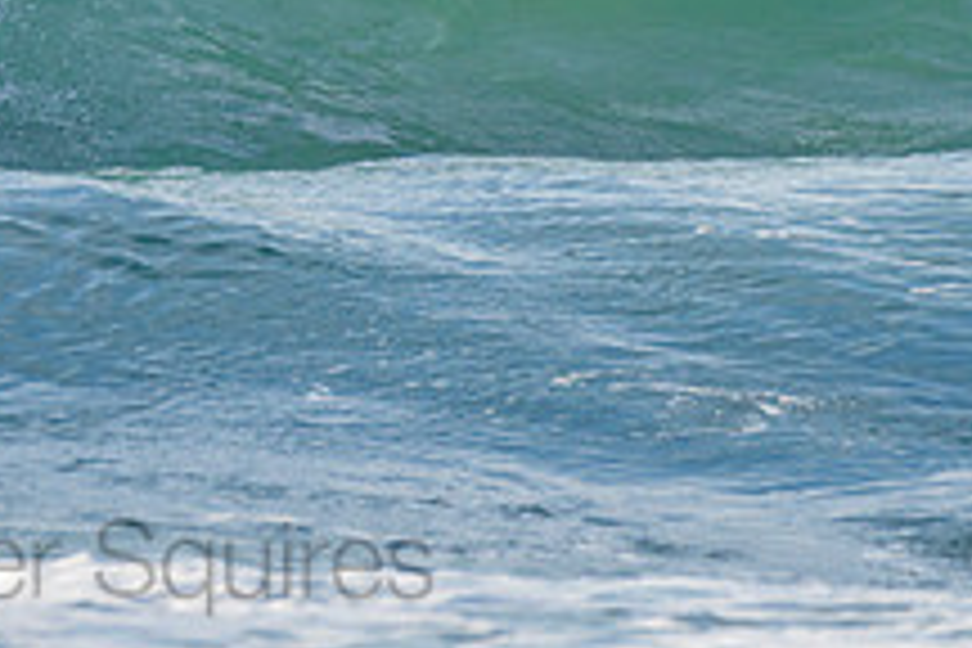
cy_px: -370
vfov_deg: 0.8
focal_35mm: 1646
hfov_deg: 1.3
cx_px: -195
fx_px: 44439
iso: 250
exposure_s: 1/2000
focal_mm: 500
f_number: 5.6
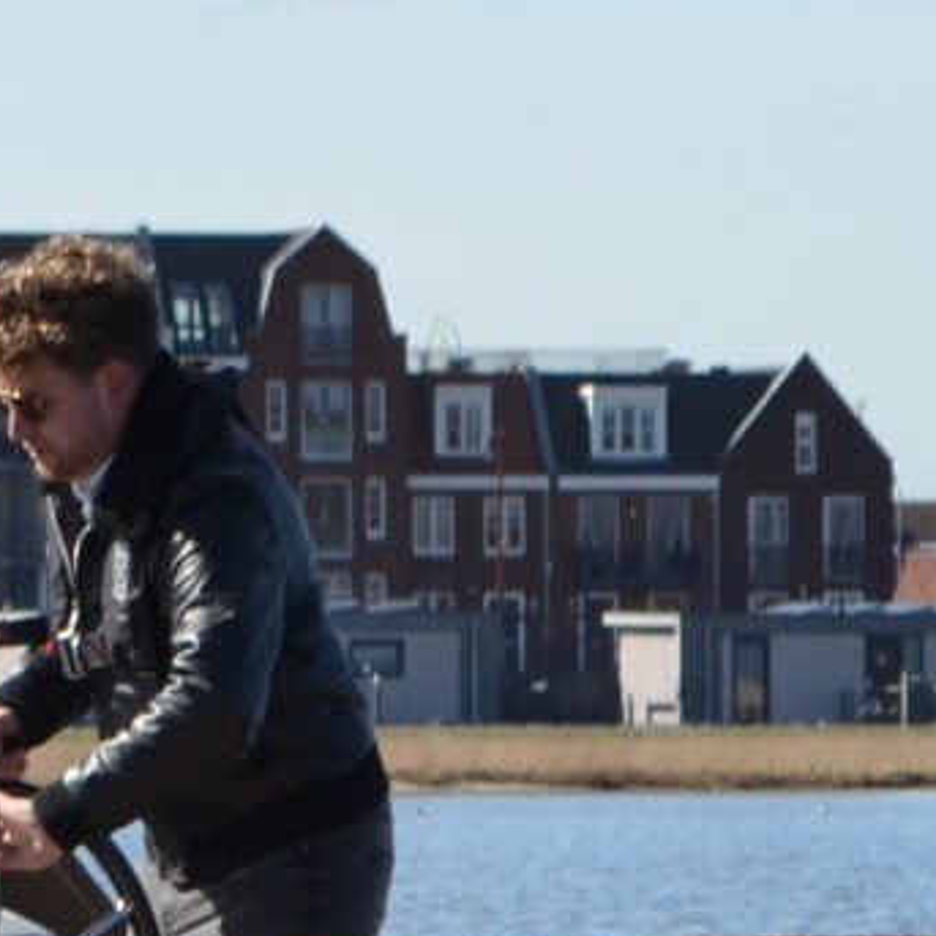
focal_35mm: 523
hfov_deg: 3.3
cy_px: 643
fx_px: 16005
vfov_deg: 3.3
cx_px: 25
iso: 100
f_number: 7.1
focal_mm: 55
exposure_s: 1/320
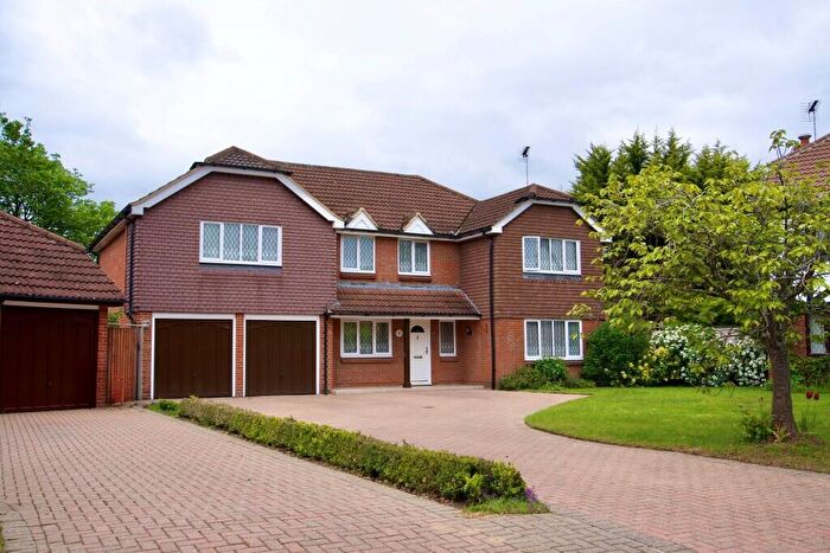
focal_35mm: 34
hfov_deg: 55.1
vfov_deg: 38.4
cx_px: 415
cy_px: 276
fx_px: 796
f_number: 5
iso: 100
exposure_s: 1/320
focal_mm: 23
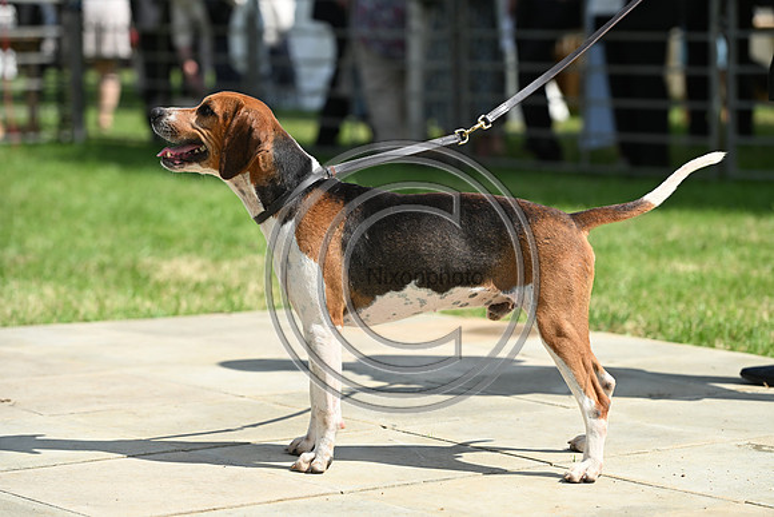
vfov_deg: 10.2
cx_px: 387
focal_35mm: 135
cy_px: 258
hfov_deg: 15.2
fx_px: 2903
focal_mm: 135
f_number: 4.5
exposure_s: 1/1250
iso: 200
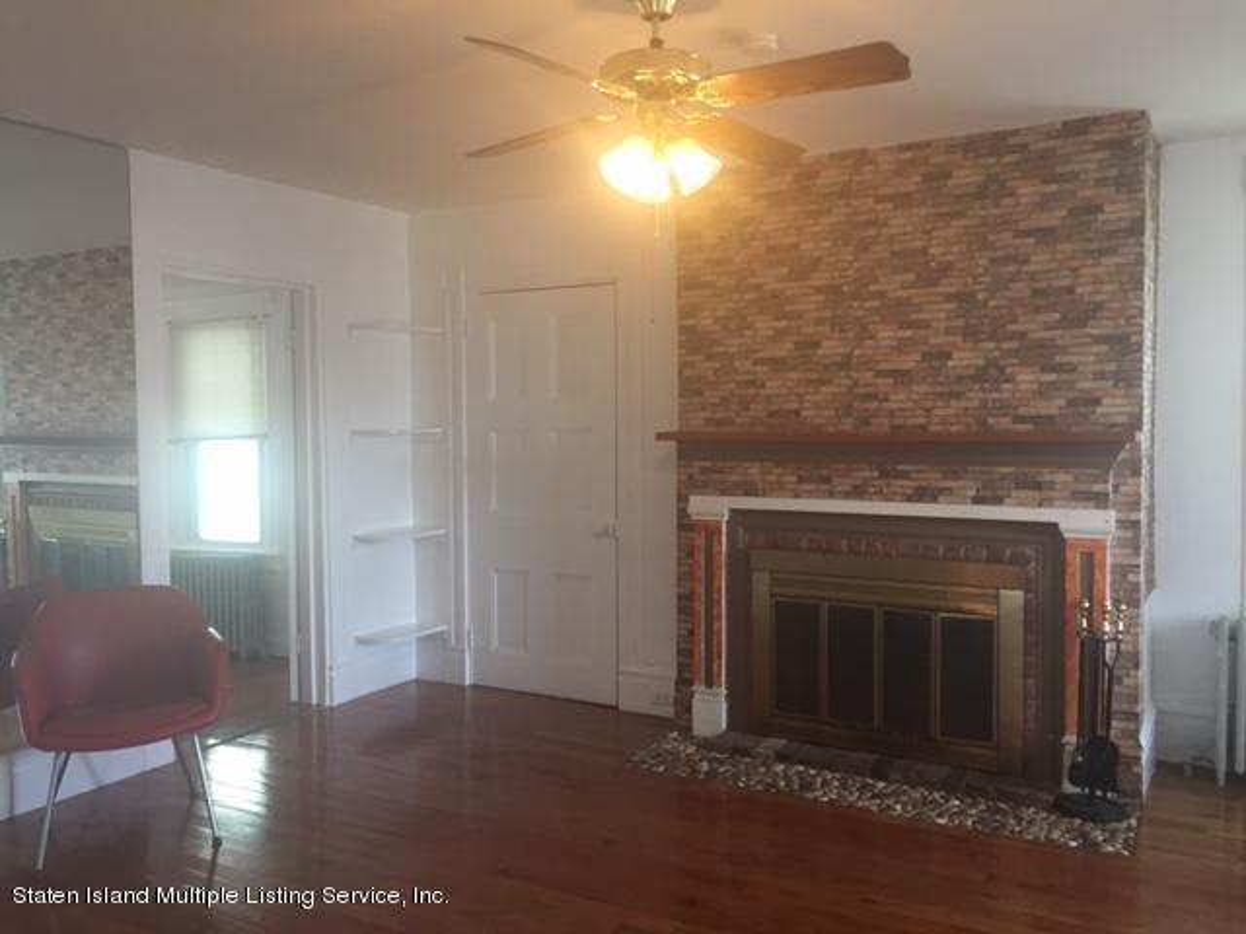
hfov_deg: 61.7
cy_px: 467
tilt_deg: -3.0
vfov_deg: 48.2
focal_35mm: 29
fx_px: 1044
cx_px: 623
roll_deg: -0.3
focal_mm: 4.15
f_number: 2.2
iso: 100
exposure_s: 1/30
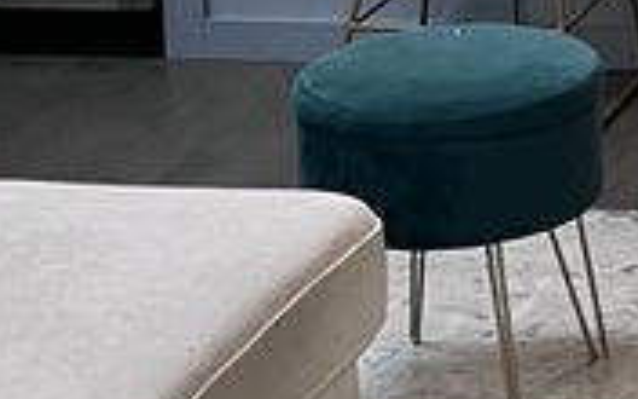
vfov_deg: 7.6
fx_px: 2938
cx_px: 1131
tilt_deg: -9.3
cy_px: -265
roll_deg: +1.1
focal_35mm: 169
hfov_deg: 11.5
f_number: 1.5
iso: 160
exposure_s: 1/60
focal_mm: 5.7
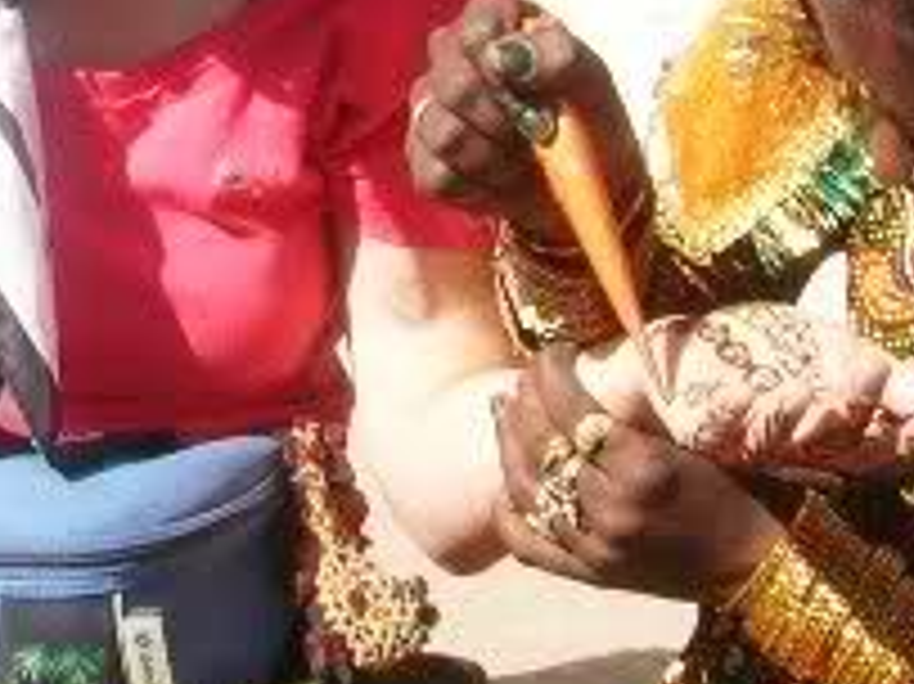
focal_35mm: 138
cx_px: 104
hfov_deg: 14.2
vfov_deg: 10.6
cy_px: -133
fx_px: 3642
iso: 50
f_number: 5.6
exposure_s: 1/146
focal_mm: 5.8
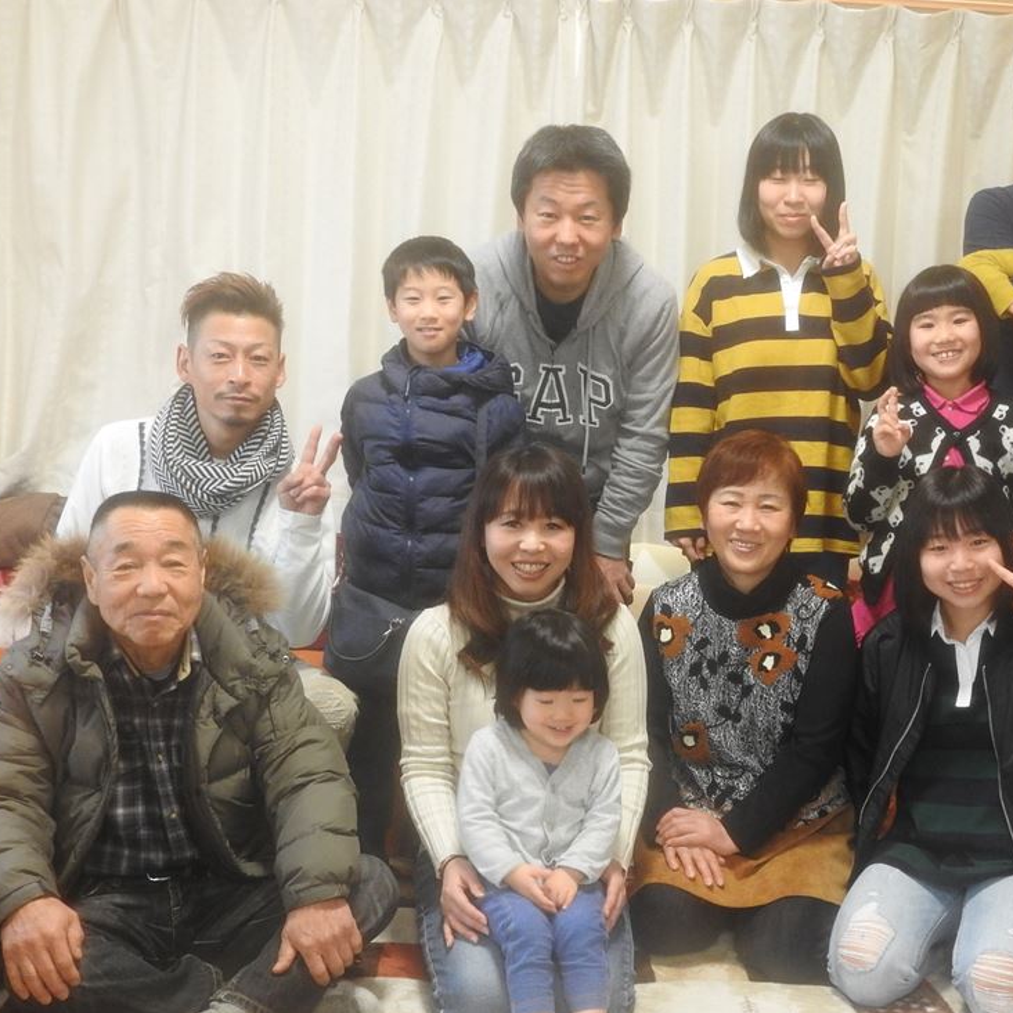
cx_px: 655
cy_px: 566
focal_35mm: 48
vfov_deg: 35.3
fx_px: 1589
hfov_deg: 35.1
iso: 400
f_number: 3.8
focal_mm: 6.3
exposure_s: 1/25
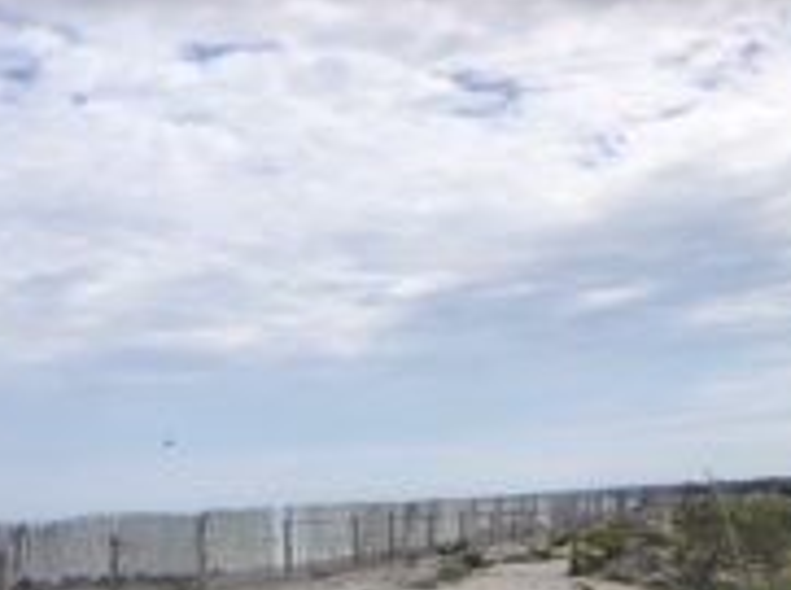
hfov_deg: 31.2
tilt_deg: -4.3
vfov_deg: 22.5
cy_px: 607
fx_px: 1414
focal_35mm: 62
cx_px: 472
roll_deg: +2.9
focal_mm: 3.99
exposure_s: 1/4425
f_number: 1.8
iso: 25
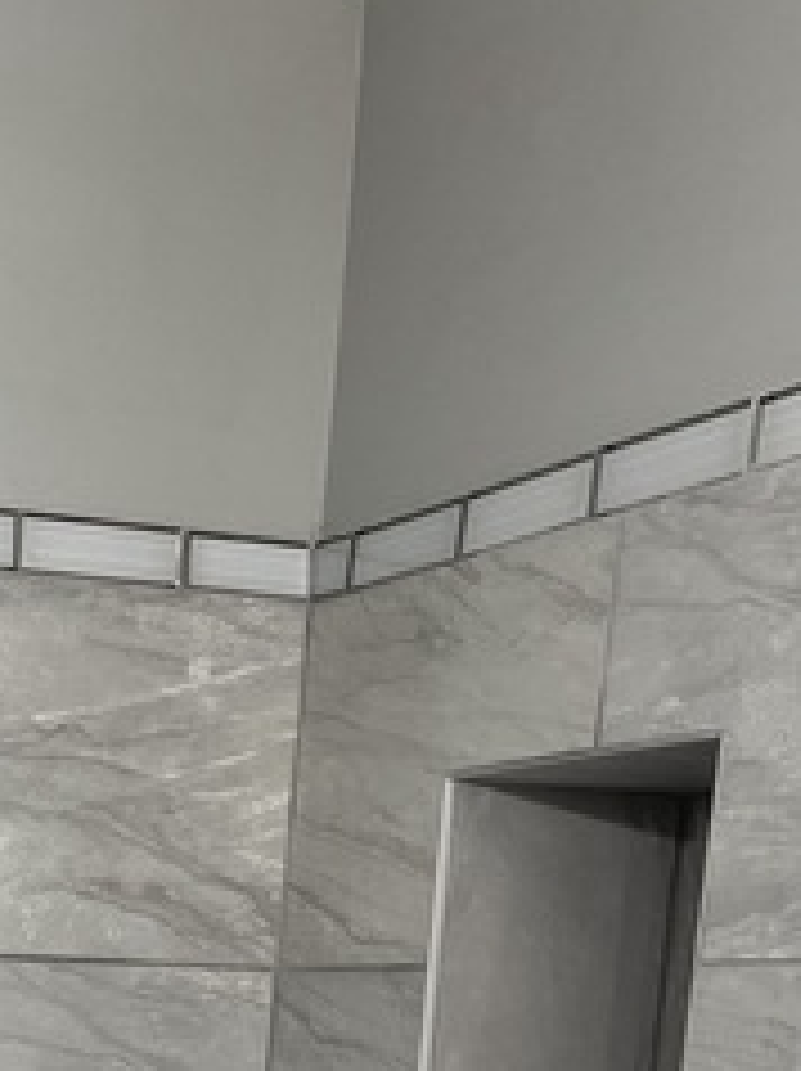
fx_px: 2256
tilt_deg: -8.9
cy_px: 1370
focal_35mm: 73
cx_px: -261
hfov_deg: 18.6
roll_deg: -2.8
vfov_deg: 23.7
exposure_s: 1/120
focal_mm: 5.1
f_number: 1.6
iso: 100
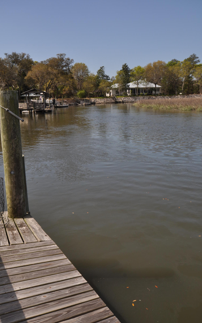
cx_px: 102
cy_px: 163
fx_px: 326
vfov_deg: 52.7
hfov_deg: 34.4
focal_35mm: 37
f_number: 9
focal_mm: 24
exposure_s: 1/320
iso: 200
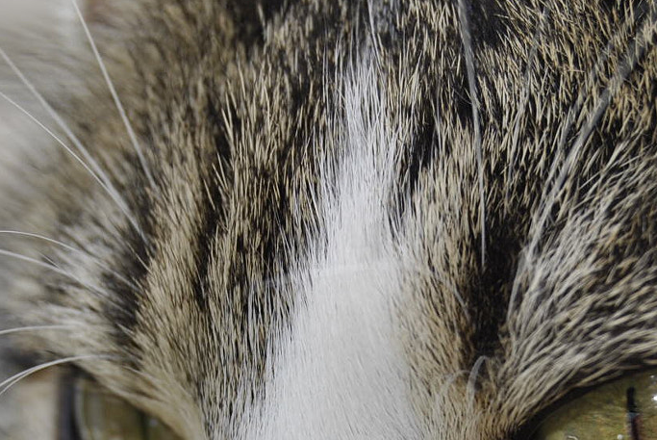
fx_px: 3529
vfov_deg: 7.1
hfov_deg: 10.6
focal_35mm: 193
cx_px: 383
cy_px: 486
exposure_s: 1/125
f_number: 5.6
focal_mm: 55
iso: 100
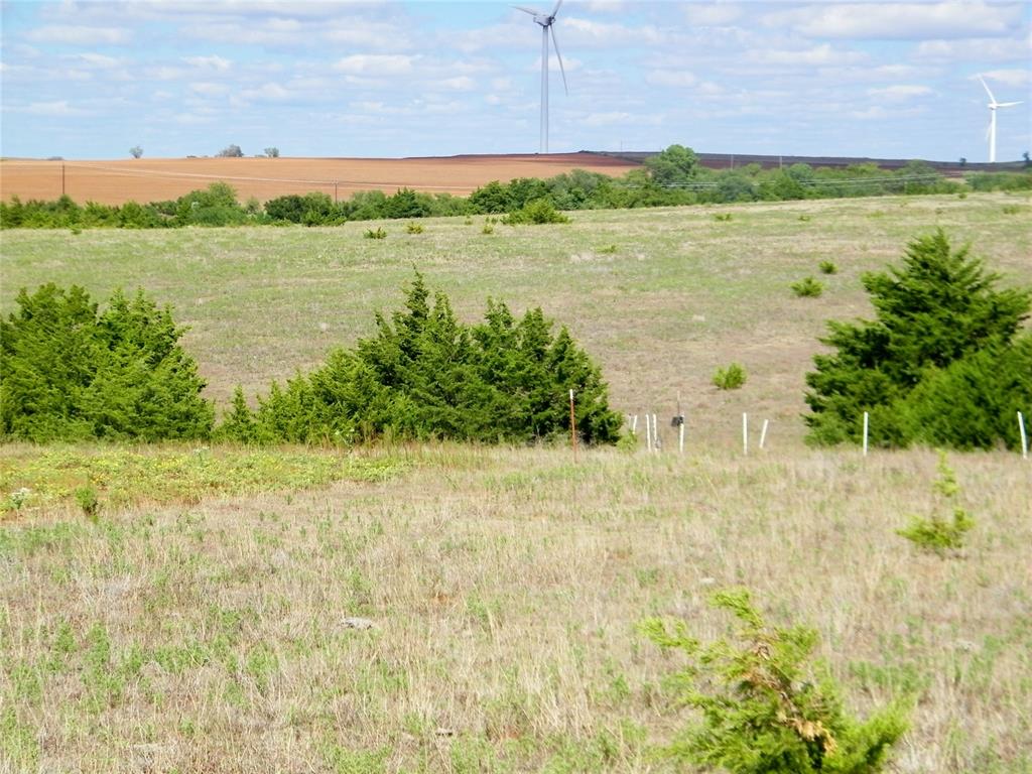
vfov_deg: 17.4
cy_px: 387
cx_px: 516
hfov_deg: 23.0
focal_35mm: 85
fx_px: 2534
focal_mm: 15.1
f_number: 9
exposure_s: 1/200
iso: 80
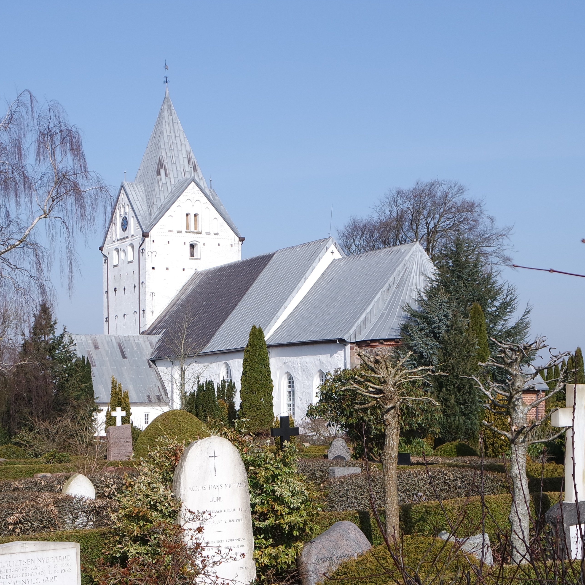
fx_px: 1147
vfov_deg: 28.5
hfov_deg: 28.5
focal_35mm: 60
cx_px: 236
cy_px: 370
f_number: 8
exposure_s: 1/400
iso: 200
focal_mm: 22
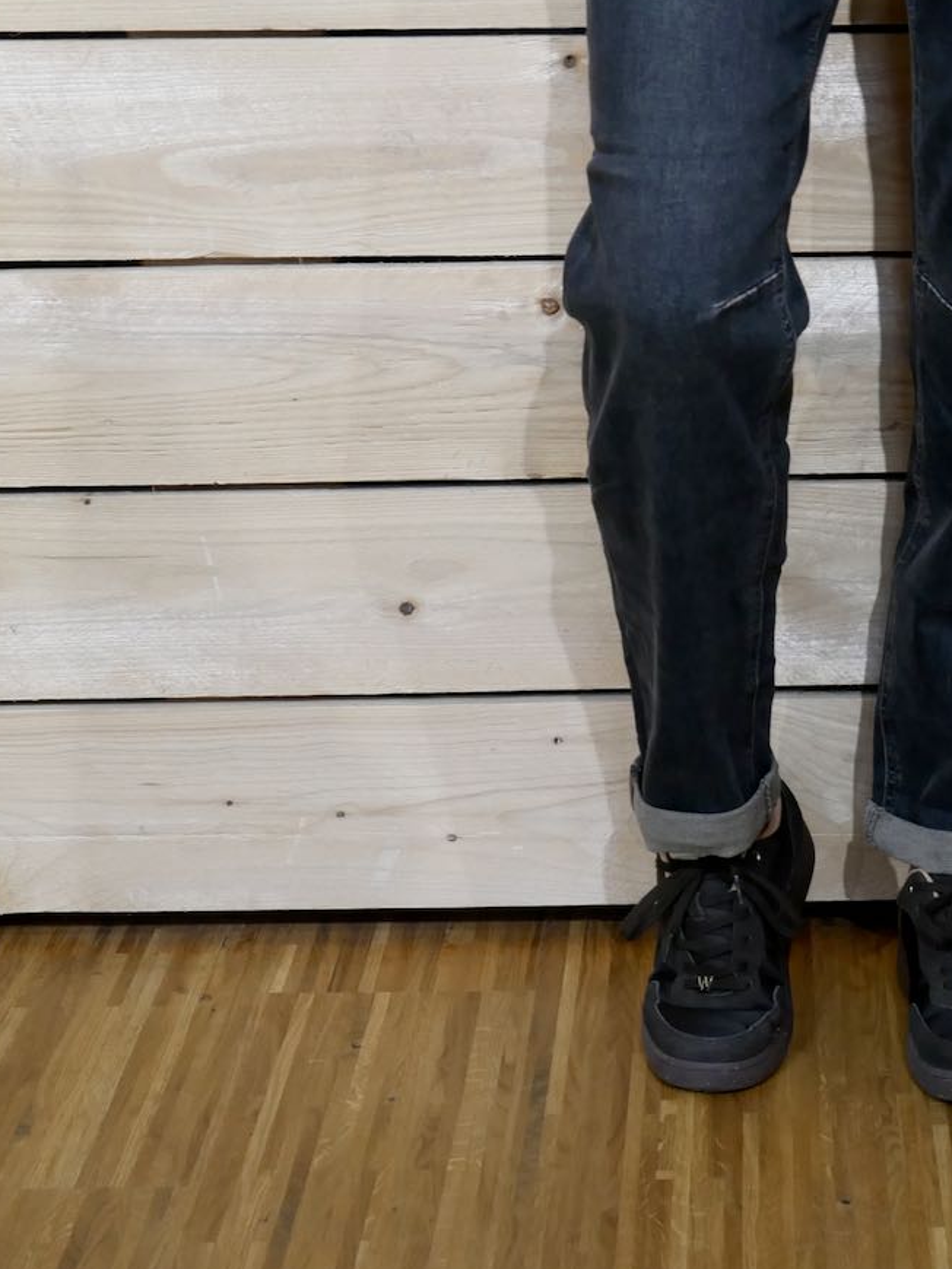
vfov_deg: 21.2
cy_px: 448
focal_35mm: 92
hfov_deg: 15.9
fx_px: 3373
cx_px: 815
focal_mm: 25
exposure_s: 1/60
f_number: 4.5
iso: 800
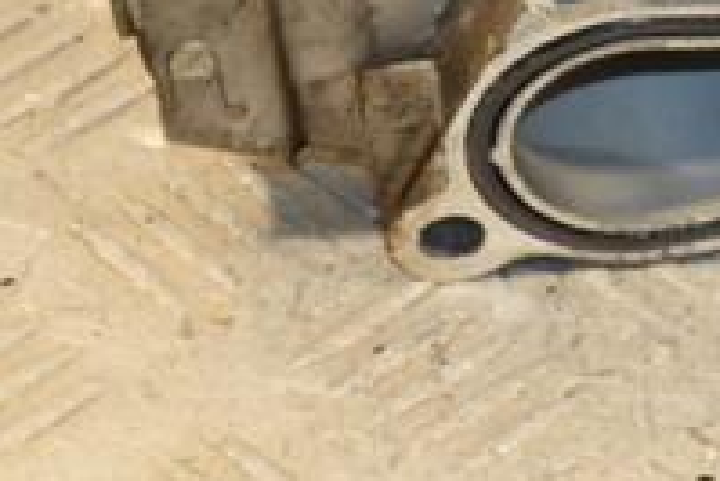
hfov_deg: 5.3
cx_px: 908
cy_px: -210
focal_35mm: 385
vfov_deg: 3.6
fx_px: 7696
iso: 800
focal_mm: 85
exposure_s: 1/160
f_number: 5.6
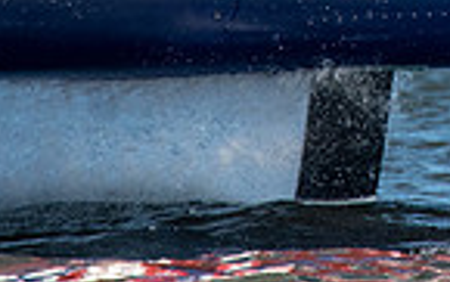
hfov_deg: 0.8
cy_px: -296
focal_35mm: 2564
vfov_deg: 0.5
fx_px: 31481
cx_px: 593
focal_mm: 420
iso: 500
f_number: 5.6
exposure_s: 1/2000
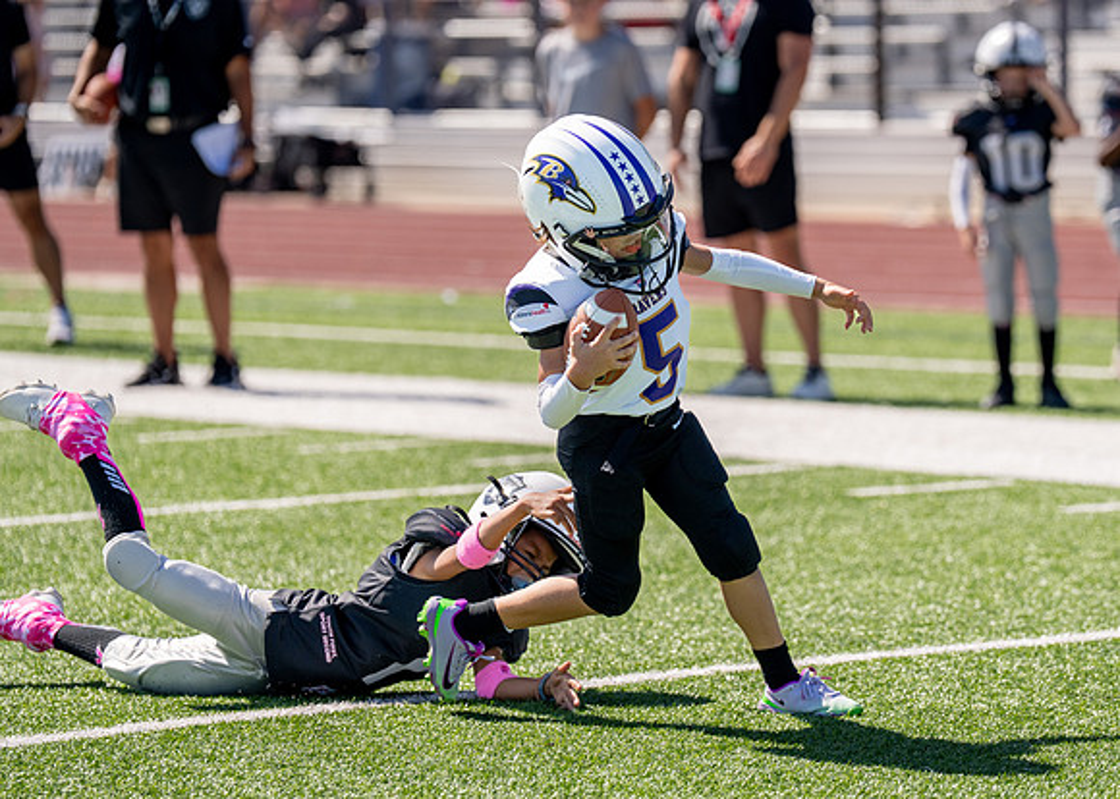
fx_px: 6165
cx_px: 720
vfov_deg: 7.4
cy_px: 357
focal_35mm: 194
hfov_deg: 10.4
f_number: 2.8
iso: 200
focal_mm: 144
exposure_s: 1/4000
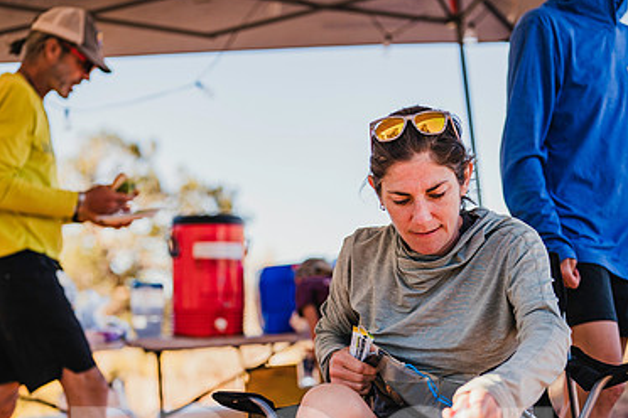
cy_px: 262
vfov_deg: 17.5
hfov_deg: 26.0
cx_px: 312
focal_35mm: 78
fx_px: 1361
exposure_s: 1/1000
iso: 100
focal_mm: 50
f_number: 1.8
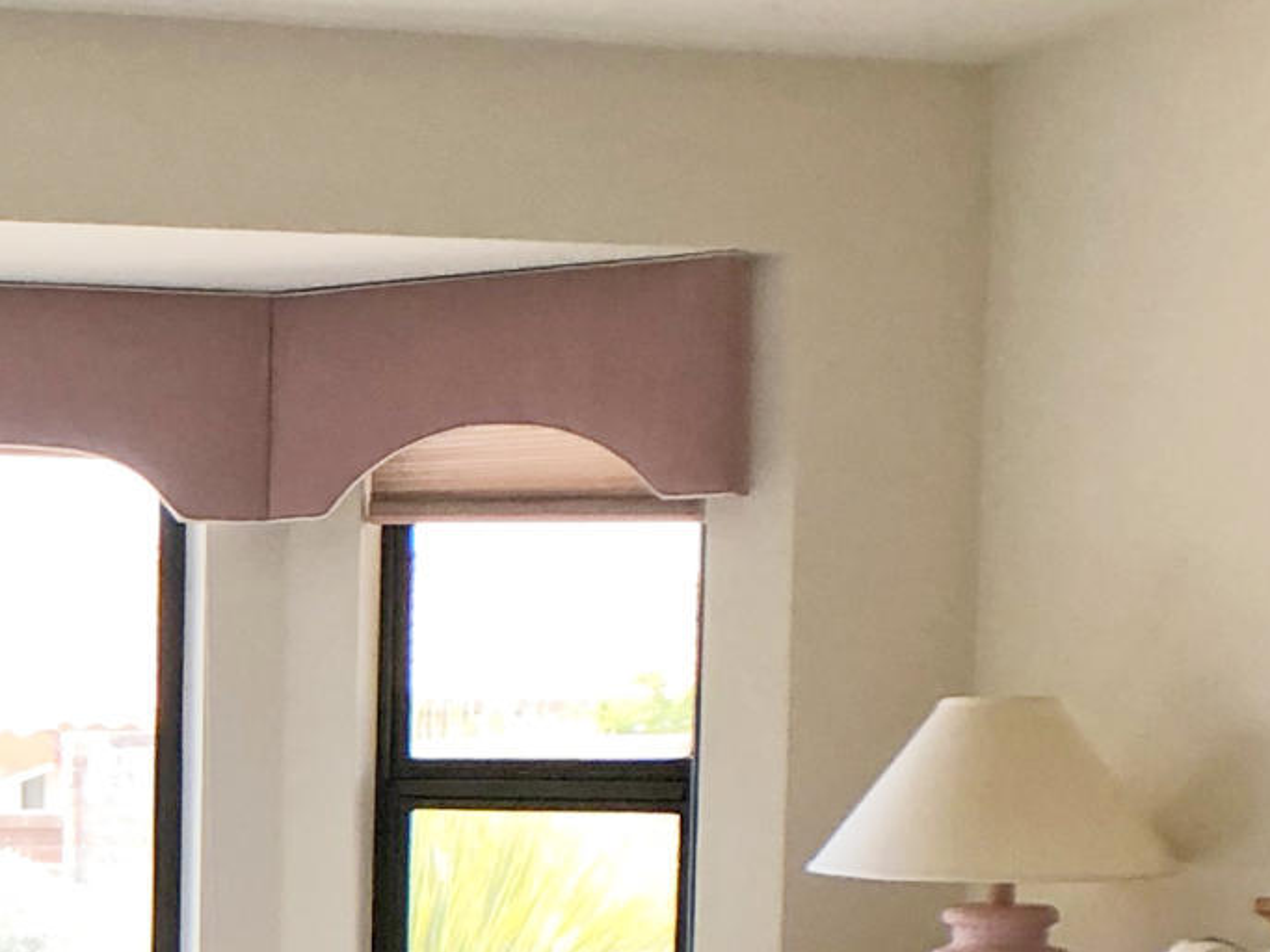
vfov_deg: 11.8
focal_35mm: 123
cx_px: -158
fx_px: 4512
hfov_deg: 15.6
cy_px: 1080
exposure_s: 1/40
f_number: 1.8
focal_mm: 4
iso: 25
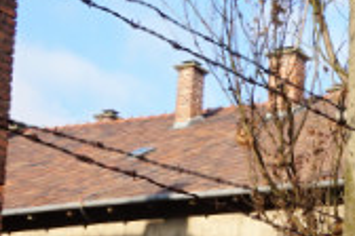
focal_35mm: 121
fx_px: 1197
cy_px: 381
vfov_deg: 10.8
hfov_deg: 14.5
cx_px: 674
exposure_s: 1/80
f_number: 9
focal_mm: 17
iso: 100
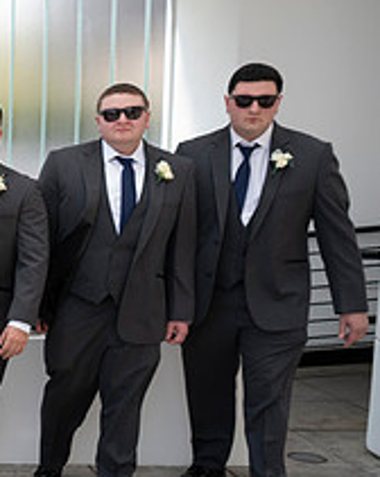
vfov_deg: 30.5
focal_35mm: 62
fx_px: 874
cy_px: 283
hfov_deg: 19.8
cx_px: -251
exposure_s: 1/250
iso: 50
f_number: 2.8
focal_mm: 24
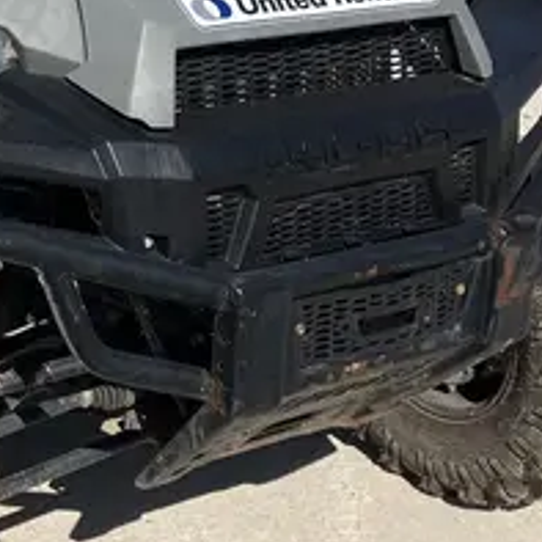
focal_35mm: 92
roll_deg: -2.1
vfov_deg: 18.6
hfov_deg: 18.0
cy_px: 81
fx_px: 1630
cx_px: -88
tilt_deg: -12.1
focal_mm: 3.99
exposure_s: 1/3472
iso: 32
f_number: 1.8
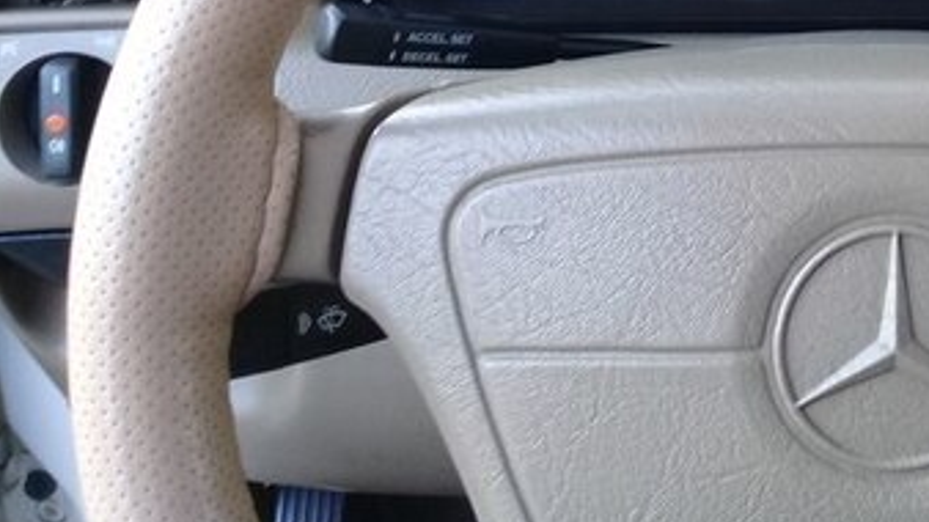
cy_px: -125
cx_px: 904
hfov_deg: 30.0
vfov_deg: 17.3
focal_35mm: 66
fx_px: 1626
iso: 50
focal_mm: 3.3
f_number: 2.2
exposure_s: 1/33
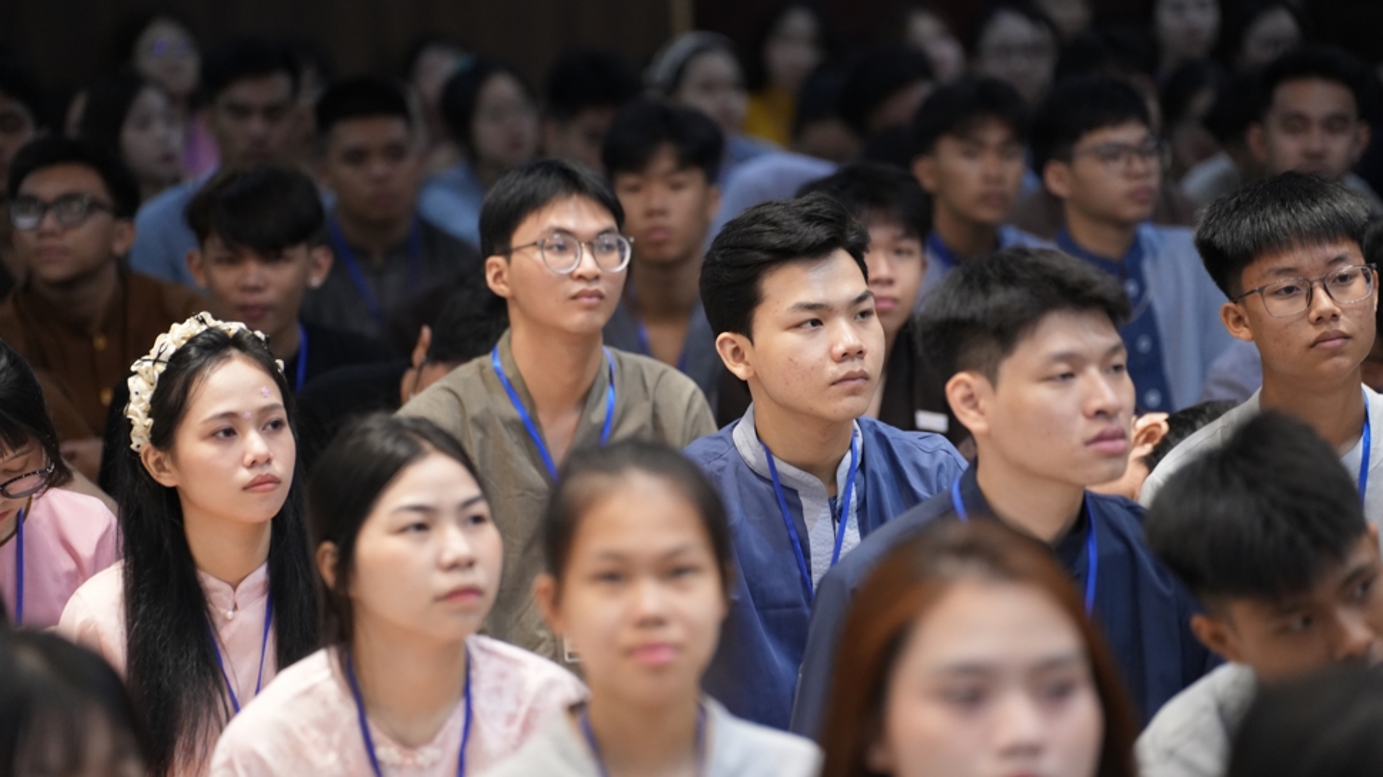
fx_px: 5793
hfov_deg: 13.6
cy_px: 413
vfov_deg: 7.7
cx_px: 694
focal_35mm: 158
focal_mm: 150
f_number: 2.8
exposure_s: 1/160
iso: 3200
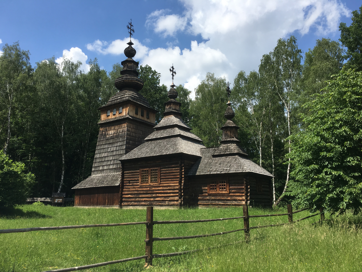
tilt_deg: +12.1
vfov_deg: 48.2
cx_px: 181
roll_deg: +0.0
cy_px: 136
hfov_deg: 61.7
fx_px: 303
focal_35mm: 29
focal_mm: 4.15
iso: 25
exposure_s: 1/1748
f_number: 2.2
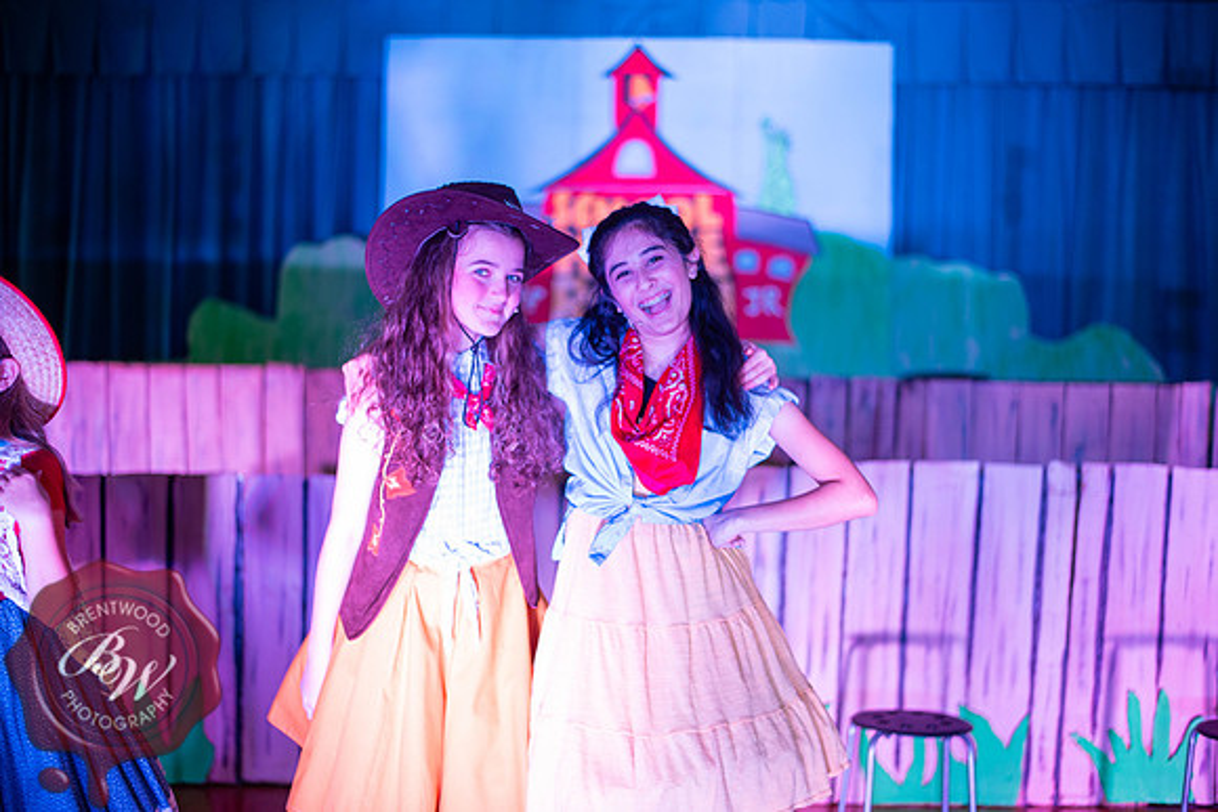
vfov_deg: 27.0
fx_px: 1692
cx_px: 609
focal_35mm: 50
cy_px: 406
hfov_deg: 39.6
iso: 500
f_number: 1.8
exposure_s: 1/100
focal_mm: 50
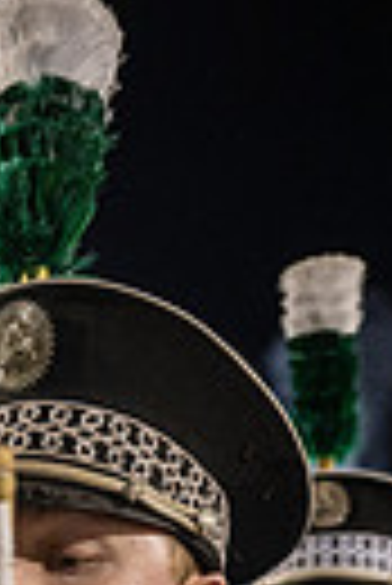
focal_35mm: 83
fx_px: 1352
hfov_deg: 16.1
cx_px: -18
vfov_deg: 20.9
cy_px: 864
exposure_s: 1/500
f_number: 3.2
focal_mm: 24
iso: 1250
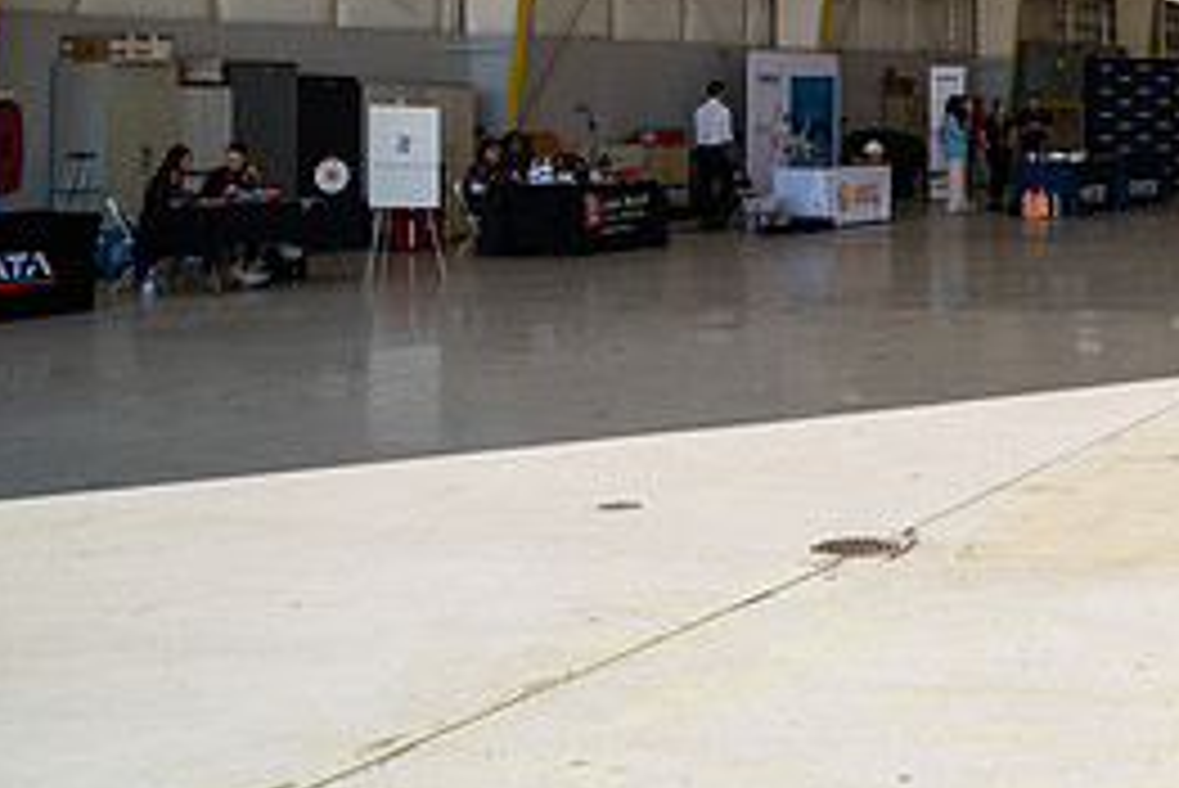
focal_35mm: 62
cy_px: -25
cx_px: 1282
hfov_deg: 29.3
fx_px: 2032
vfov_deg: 21.1
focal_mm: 28
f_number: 3.2
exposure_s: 1/640
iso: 100
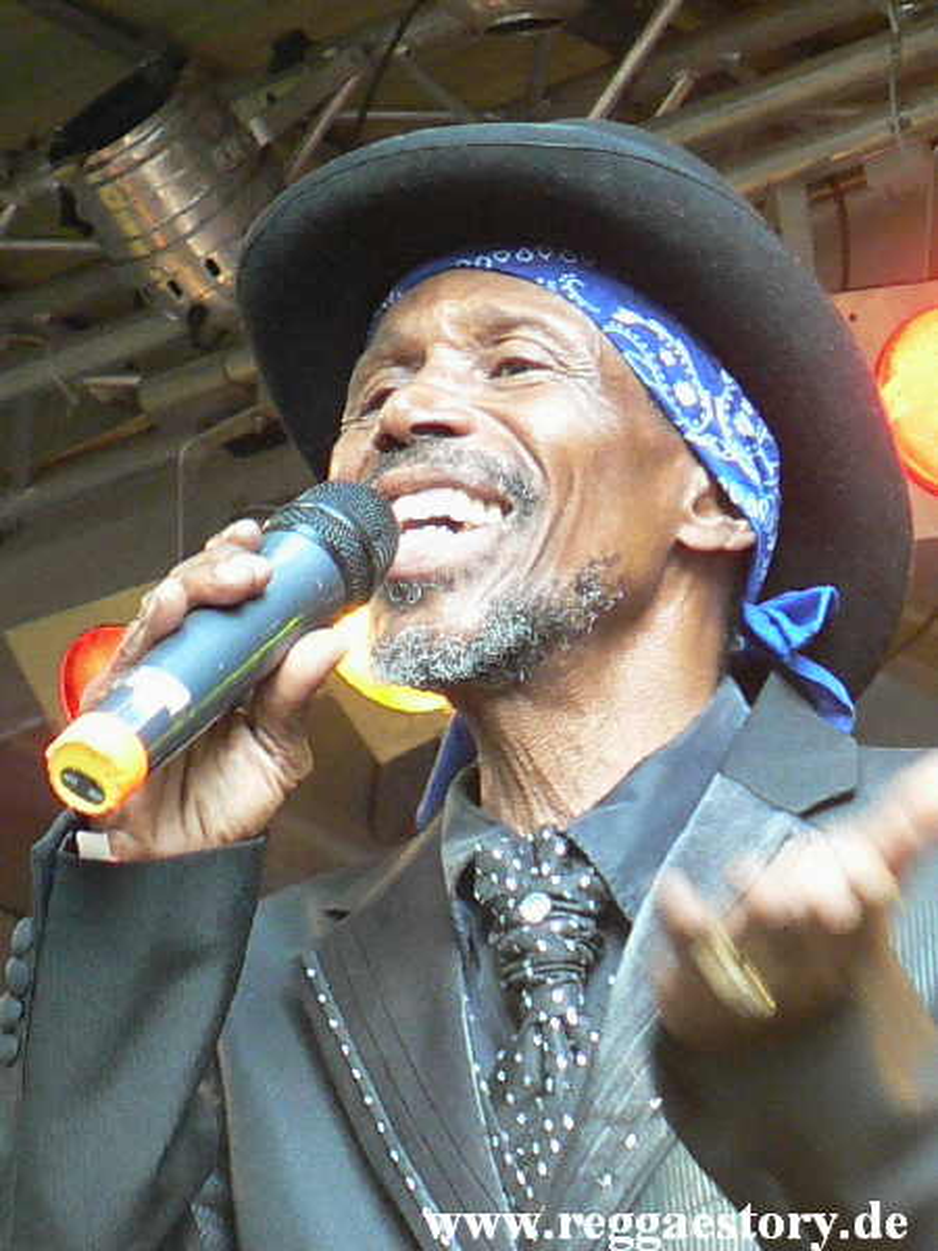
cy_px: 626
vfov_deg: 19.4
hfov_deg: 14.6
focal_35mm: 101
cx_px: 469
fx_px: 3649
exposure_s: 1/25
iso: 200
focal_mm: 17.3
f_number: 3.2
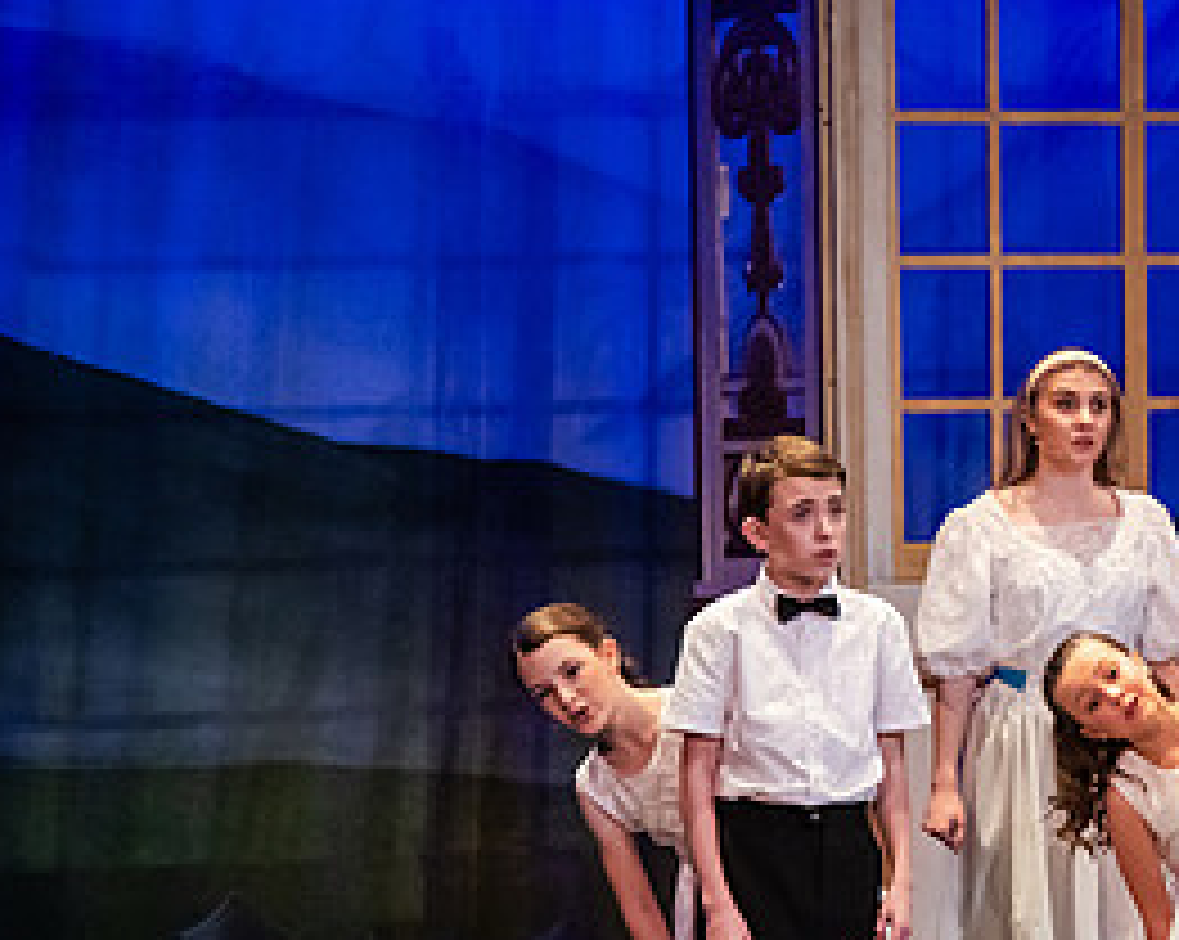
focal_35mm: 281
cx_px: 1174
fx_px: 9794
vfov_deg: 5.5
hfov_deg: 6.9
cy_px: 645
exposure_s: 1/320
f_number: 3.2
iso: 4000
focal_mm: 135
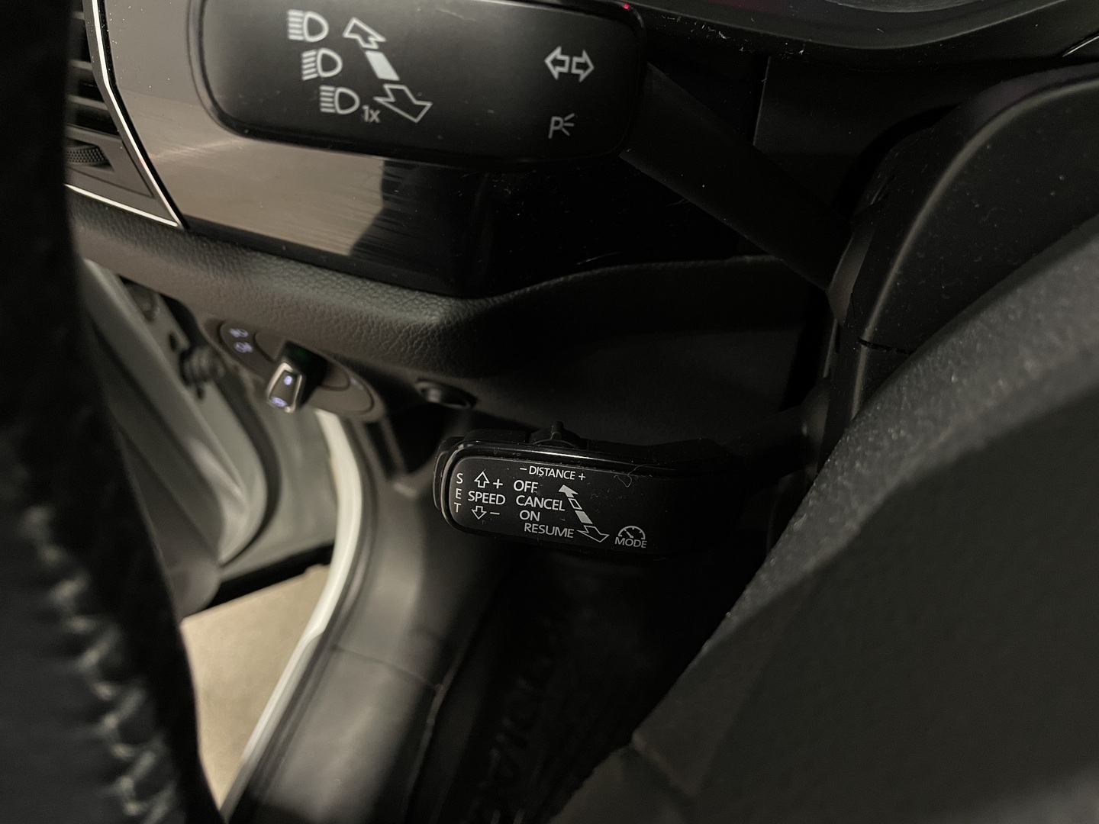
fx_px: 825
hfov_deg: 67.3
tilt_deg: -54.1
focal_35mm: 26
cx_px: 550
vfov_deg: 53.1
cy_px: 412
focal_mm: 4.2
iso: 640
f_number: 1.6
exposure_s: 1/34
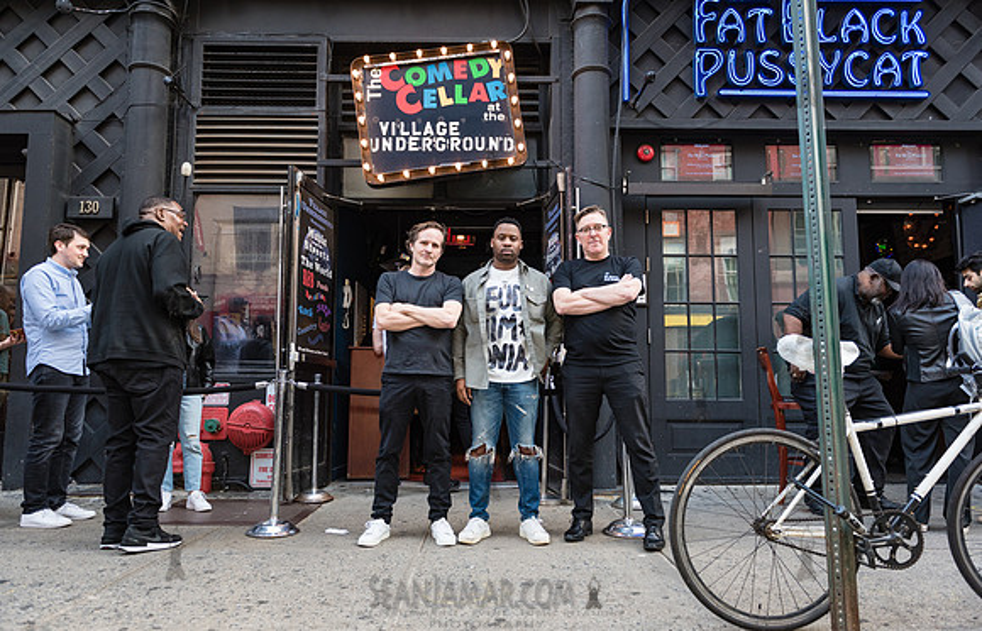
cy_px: 328
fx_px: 658
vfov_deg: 51.3
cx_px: 492
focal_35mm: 24
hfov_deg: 73.5
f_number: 3.2
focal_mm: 24
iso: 800
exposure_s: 1/125
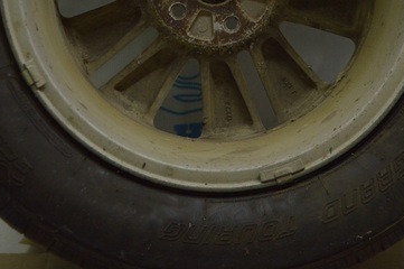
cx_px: 179
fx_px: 953
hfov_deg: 23.9
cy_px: -31
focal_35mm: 85
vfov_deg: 15.6
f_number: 3.8
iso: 400
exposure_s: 1/125
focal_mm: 20
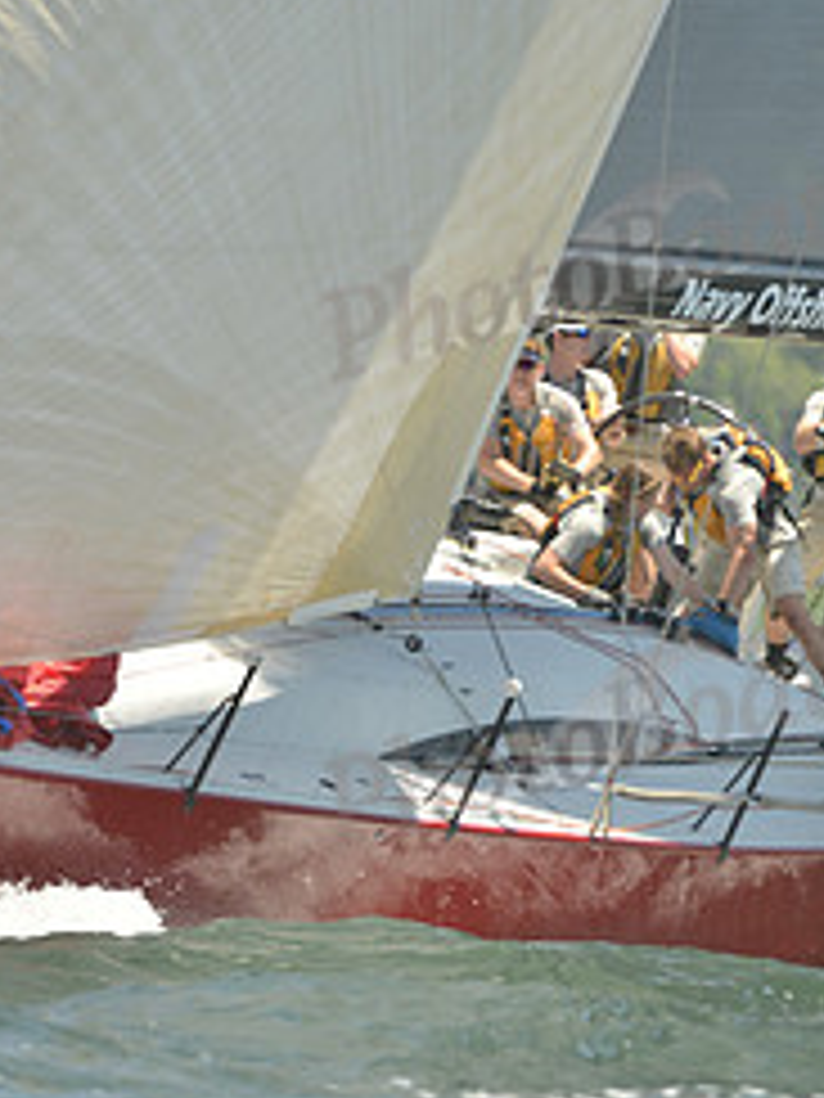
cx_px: 95
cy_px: 560
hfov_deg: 1.7
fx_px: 27517
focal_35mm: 867
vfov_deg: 2.3
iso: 200
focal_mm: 380
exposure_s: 1/800
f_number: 4.5
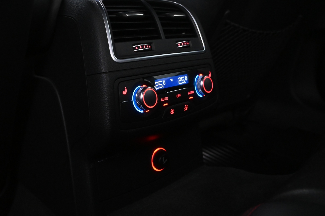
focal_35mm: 34
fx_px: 311
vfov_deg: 38.4
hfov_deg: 55.1
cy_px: 108
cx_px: 162
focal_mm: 23
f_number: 5.6
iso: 6400
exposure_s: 1/25
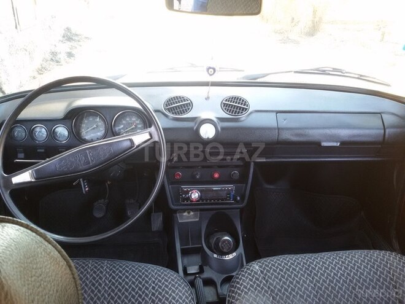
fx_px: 363
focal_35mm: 31
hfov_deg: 58.4
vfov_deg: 45.4
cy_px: 152
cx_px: 202
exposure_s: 1/33
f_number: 2.4
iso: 100
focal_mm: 2.93
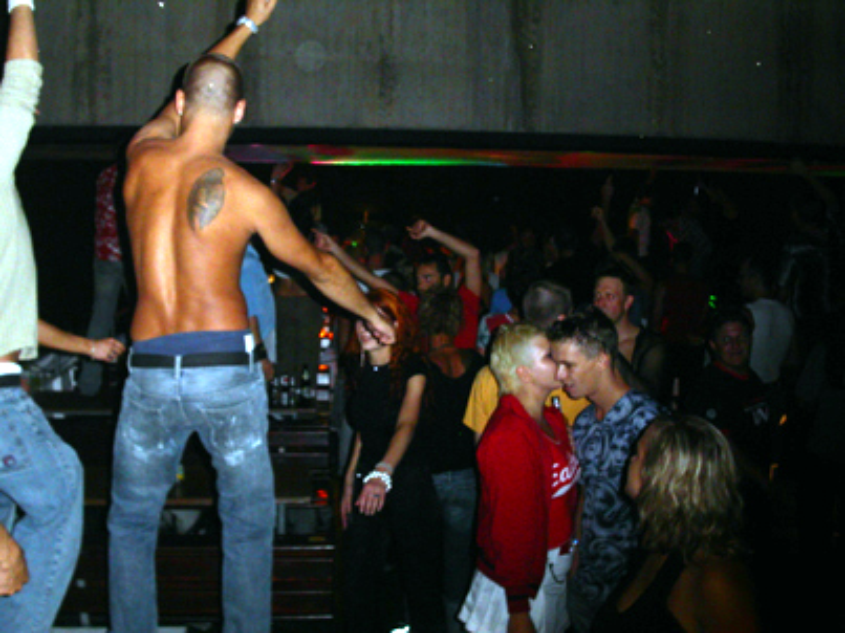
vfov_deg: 37.7
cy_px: 316
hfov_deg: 49.0
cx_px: 422
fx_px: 927
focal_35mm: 38
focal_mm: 7.8
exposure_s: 1/30
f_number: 2.8
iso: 200
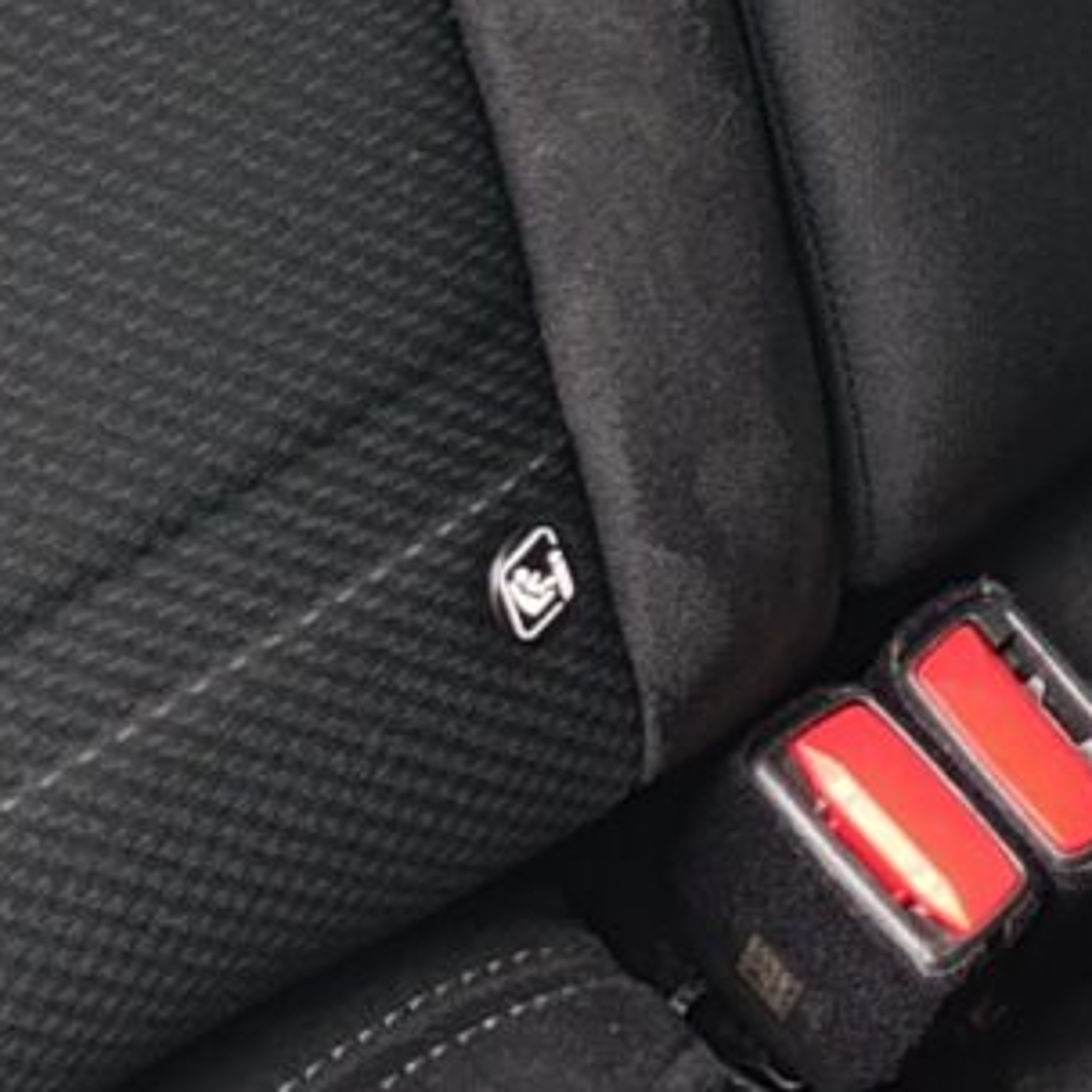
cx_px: 1225
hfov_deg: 10.0
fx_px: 6139
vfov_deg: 9.6
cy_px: -969
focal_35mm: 172
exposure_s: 1/100
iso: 250
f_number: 1.6
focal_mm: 6.14
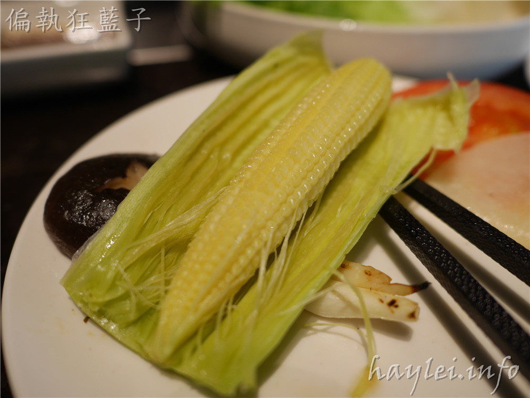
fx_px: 459
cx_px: 265
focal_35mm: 30
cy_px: 199
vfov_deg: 46.8
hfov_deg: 60.0
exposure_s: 1/160
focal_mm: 15
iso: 200
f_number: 2.2
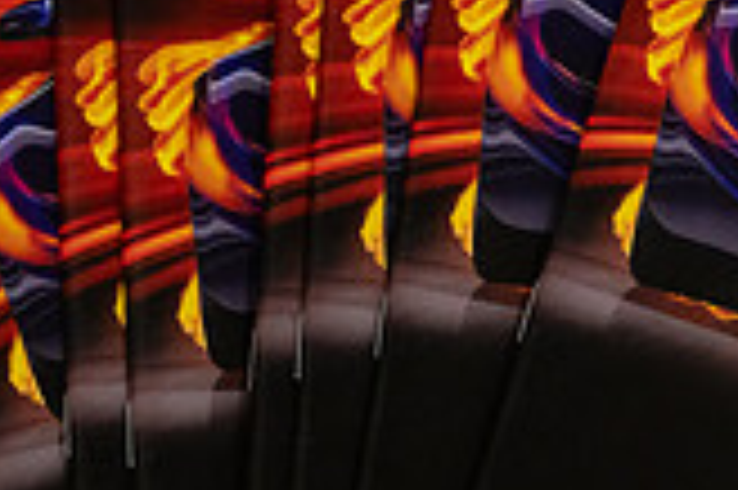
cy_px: 146
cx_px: 688
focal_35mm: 124
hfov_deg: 16.3
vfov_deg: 11.0
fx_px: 2539
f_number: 3.2
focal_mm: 33
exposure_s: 1/200
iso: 2500
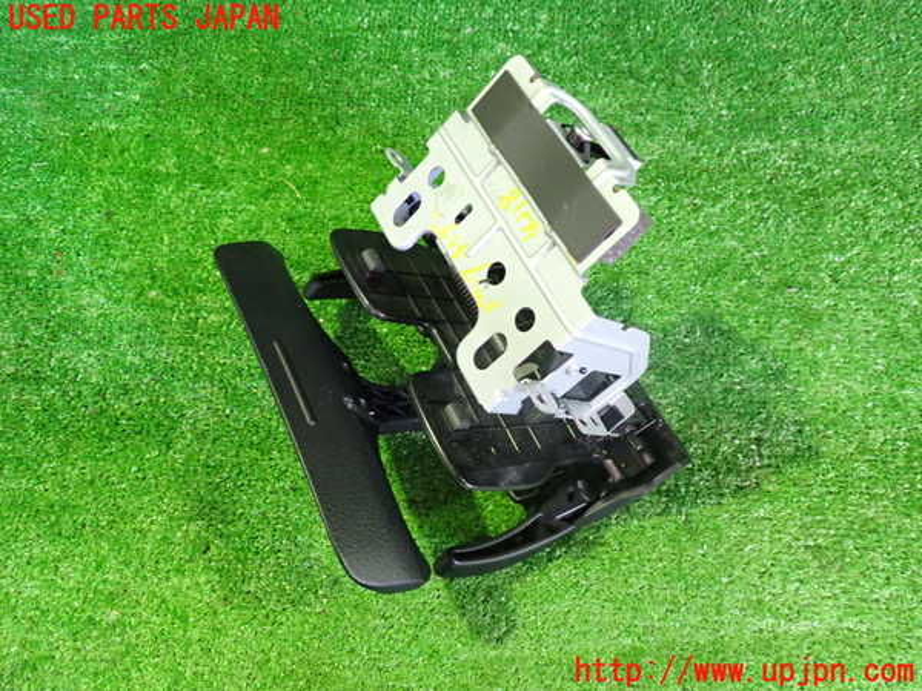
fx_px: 799
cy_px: 346
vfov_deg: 46.8
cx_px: 461
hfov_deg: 60.0
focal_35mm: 30
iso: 800
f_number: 2.3
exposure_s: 1/25
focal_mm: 5.4
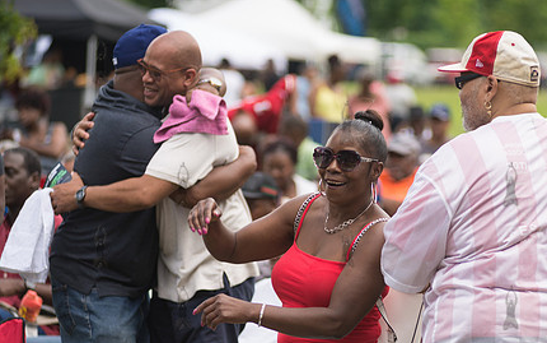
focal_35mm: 213
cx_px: 346
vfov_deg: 6.2
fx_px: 3176
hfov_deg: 9.8
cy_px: 245
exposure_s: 1/500
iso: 400
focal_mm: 155
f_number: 4
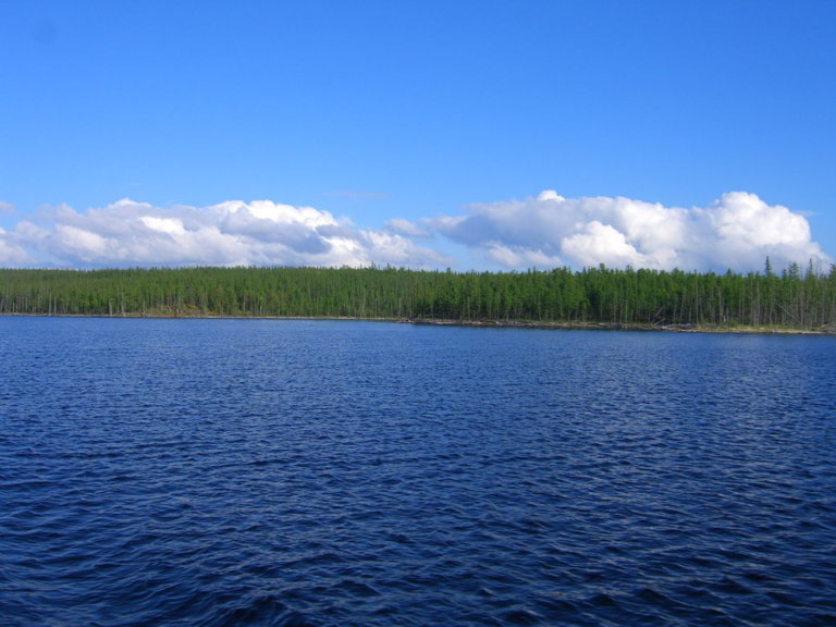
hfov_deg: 49.0
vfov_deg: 37.7
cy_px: 314
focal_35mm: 38
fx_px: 918
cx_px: 418
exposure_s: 1/160
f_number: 8
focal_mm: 7.9
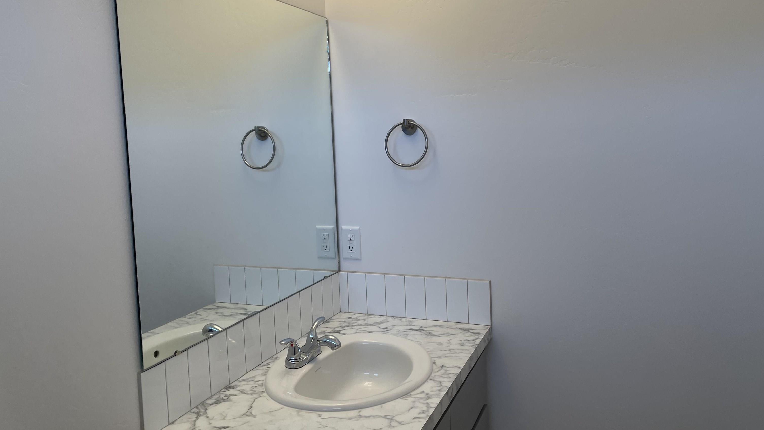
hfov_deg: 66.1
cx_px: 386
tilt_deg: -1.0
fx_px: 587
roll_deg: +1.8
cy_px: 178
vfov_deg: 40.0
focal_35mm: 29
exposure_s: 1/120
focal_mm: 4.2
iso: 40
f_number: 1.6
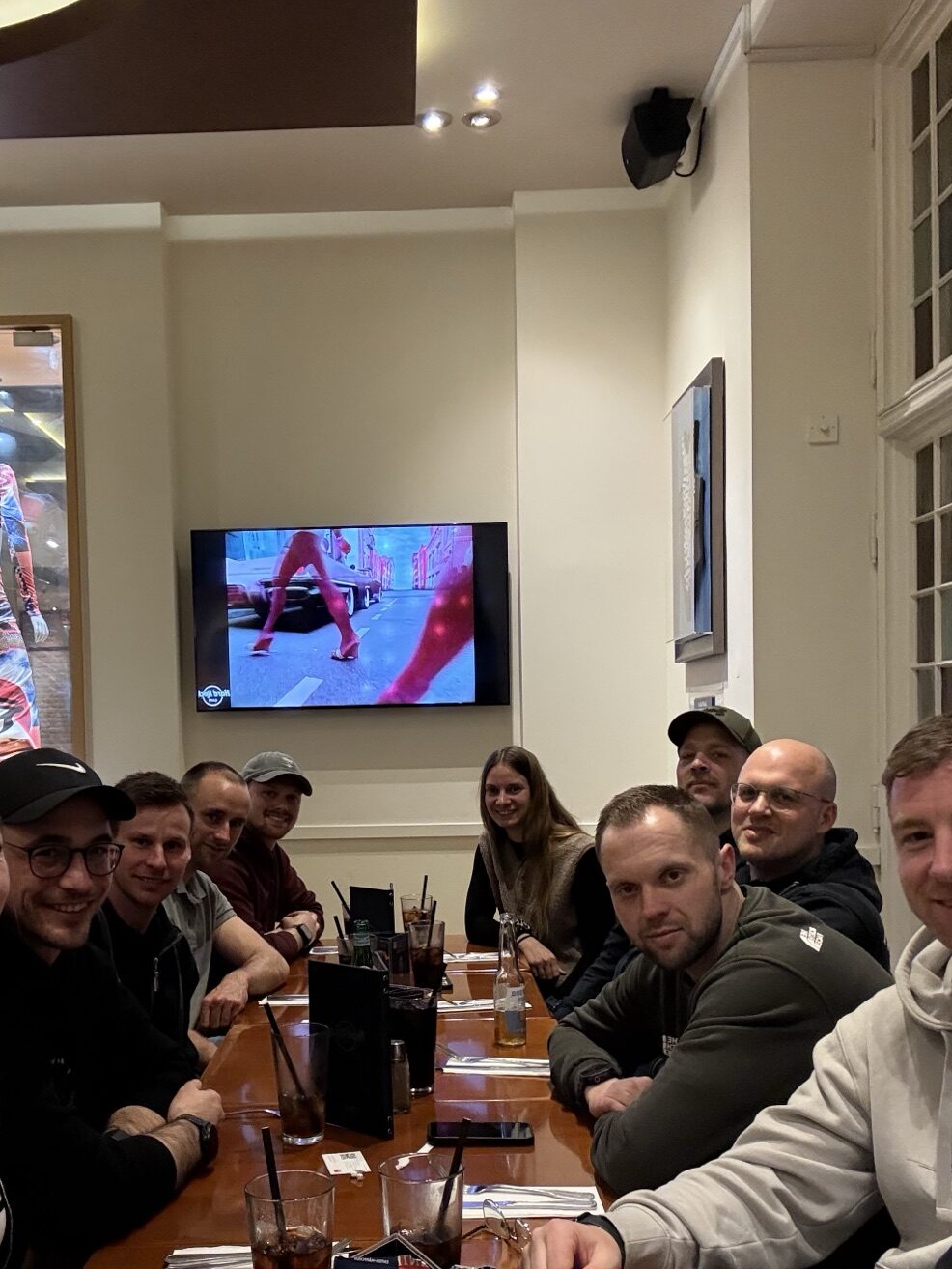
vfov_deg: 52.2
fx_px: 1283
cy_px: 767
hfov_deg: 40.5
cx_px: 369
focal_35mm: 35
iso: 320
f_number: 1.9
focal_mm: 2.69
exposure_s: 1/33
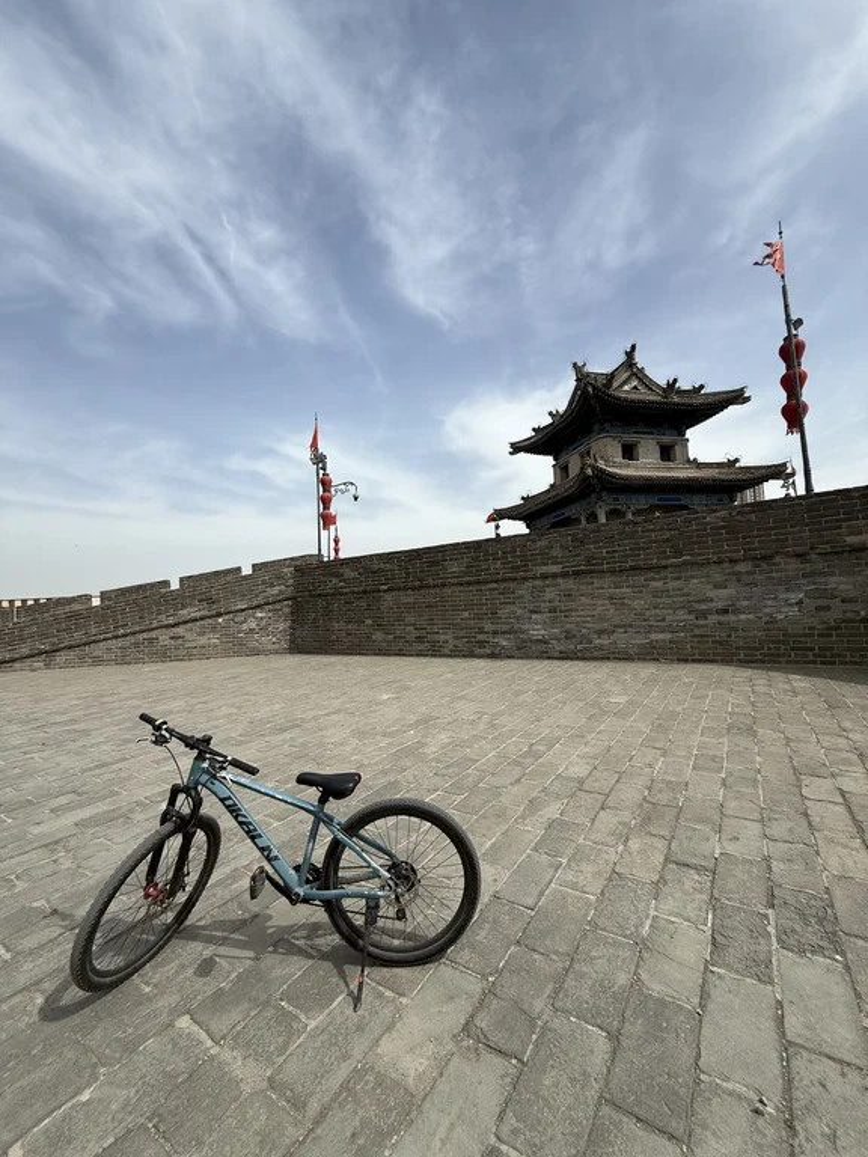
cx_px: 434
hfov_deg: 85.7
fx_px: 468
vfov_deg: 102.1
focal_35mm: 14
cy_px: 578
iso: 50
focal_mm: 2.22
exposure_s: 1/2506
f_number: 2.2
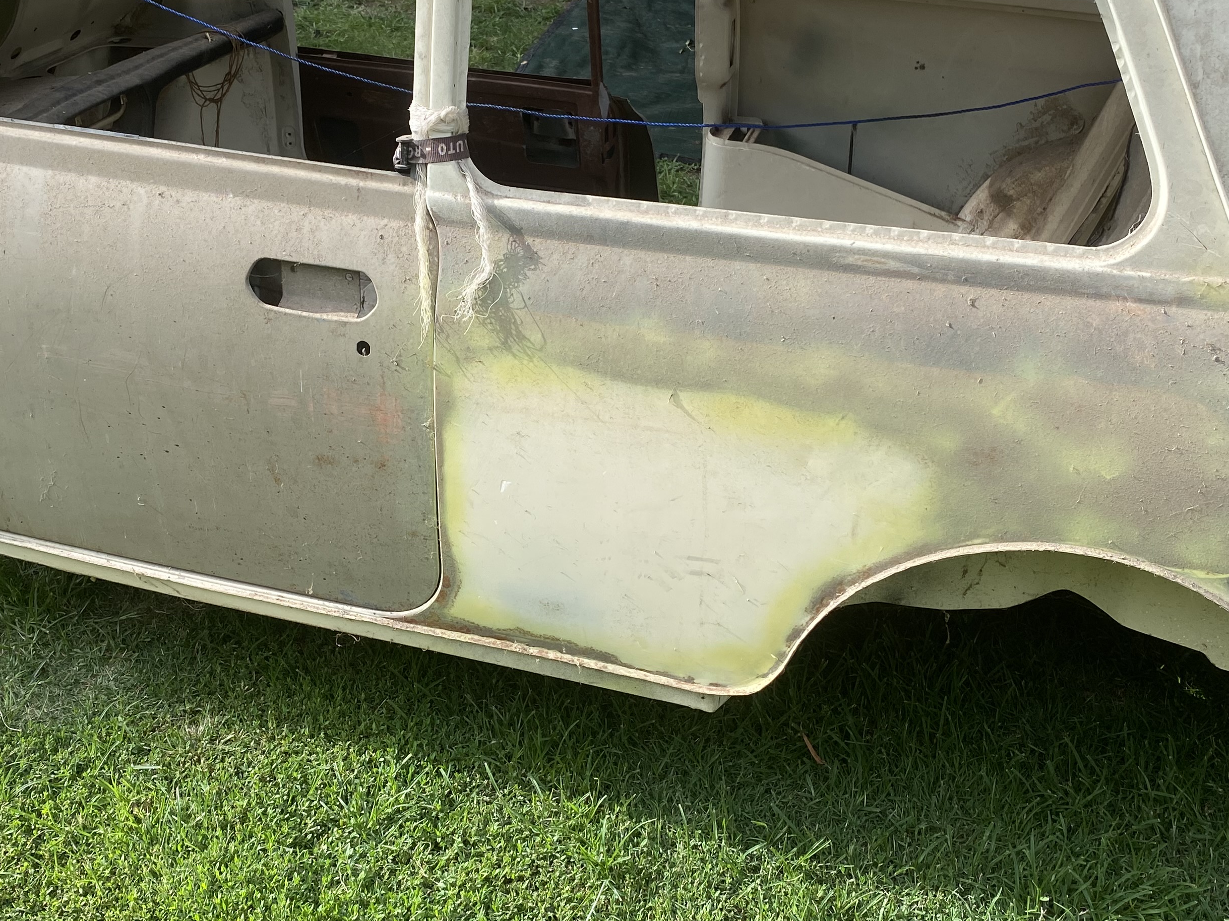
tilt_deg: -31.1
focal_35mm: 43
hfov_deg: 43.7
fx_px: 1527
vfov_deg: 33.6
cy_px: 450
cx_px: 523
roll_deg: +1.3
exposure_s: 1/816
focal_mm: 4.25
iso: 32
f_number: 1.8
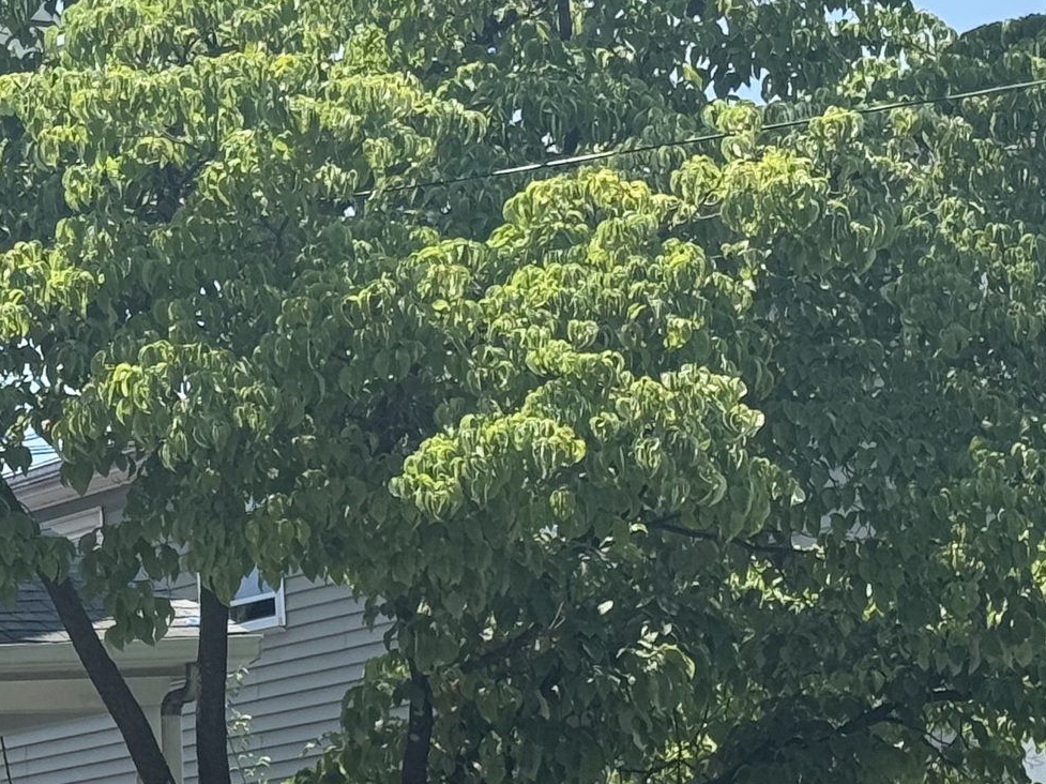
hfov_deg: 12.8
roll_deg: +2.3
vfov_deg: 9.8
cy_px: 478
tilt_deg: +9.2
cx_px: -140
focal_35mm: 151
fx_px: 4561
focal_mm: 6.76
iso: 64
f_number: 1.78
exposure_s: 1/2611
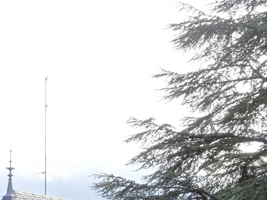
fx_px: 849
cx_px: 21
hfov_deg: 17.6
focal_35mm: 110
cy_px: 288
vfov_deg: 12.8
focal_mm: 6.37
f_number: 4
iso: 80
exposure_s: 1/160
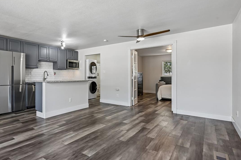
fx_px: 141
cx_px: 68
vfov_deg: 59.4
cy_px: 74
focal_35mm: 21
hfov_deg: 76.7
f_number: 10
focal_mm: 14
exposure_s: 1/10
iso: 400
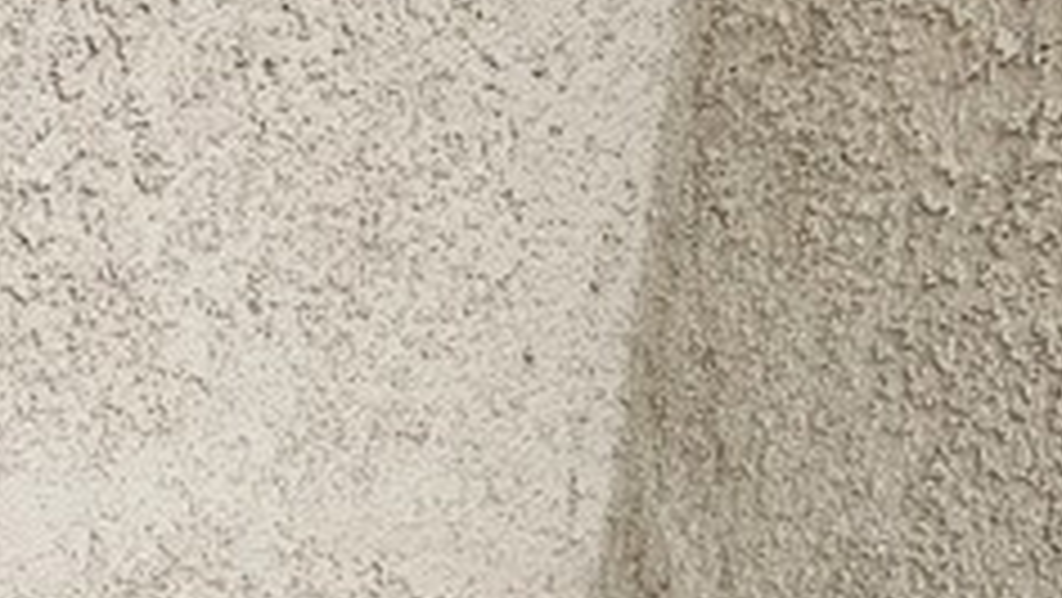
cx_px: -266
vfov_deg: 16.7
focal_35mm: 68
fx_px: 1916
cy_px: 796
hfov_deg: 26.8
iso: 16
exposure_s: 1/180
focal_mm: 6.3
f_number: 1.7
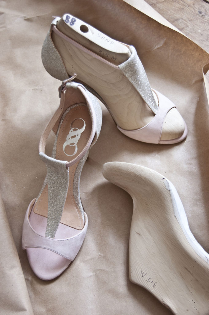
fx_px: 458
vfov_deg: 37.9
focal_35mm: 52
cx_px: 104
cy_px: 158
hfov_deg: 25.7
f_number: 4.8
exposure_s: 1/40
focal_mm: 35
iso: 400
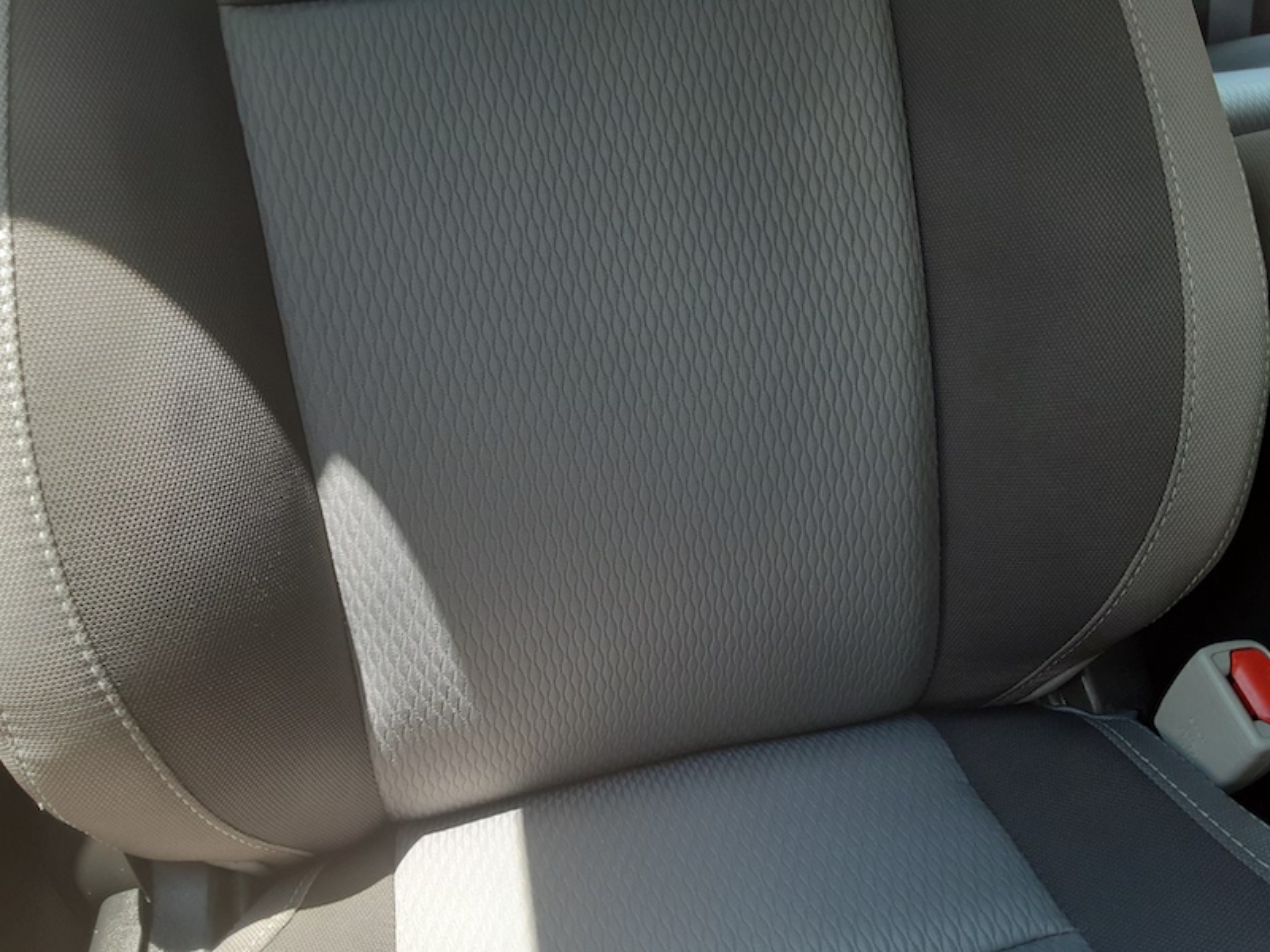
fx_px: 991
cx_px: 635
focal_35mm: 27
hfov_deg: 65.3
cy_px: 476
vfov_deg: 51.4
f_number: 1.9
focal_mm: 2.91
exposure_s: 1/120
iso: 50
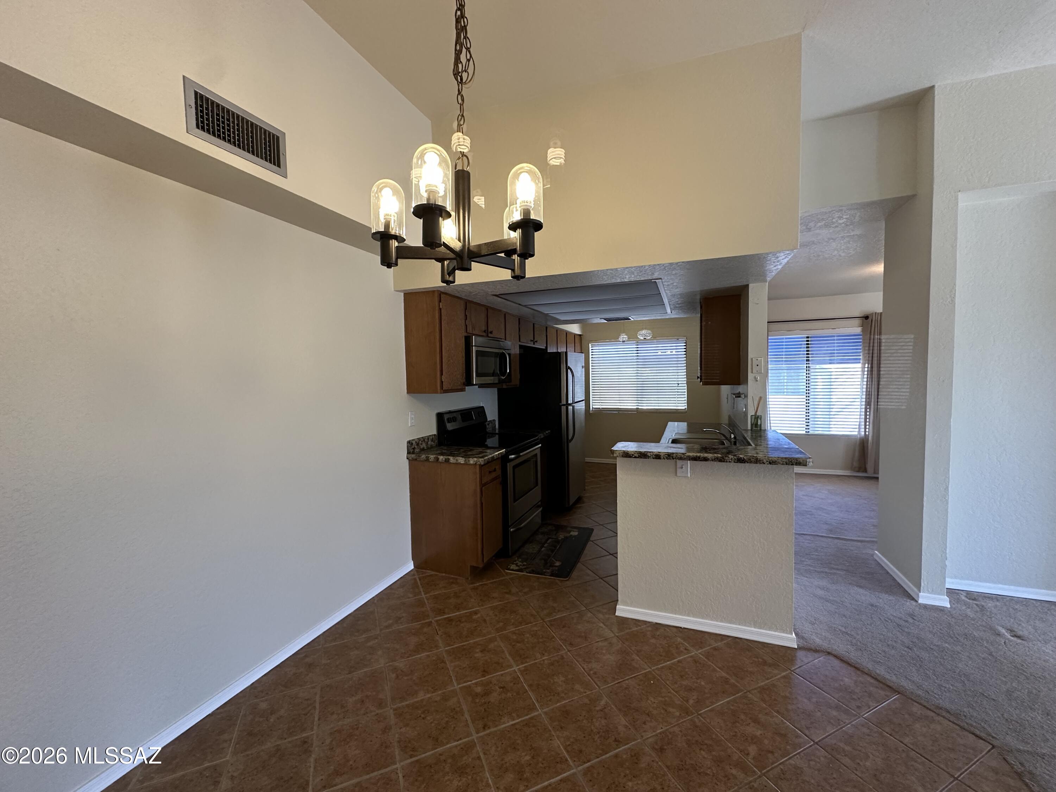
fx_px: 427
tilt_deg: -2.5
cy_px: 396
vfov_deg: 85.7
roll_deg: +1.3
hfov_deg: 102.1
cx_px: 528
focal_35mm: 14
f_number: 2.2
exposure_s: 1/120
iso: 320
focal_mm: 2.22
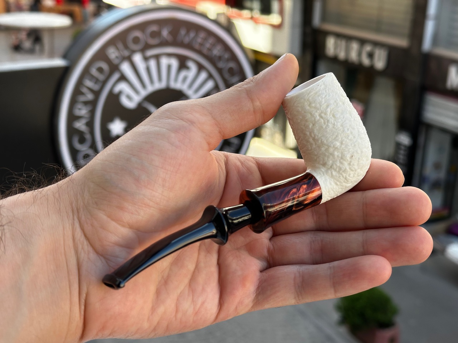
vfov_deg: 30.3
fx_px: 635
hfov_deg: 39.7
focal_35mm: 48
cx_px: 229
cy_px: 172
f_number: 1.78
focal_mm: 6.86
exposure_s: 1/555
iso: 64
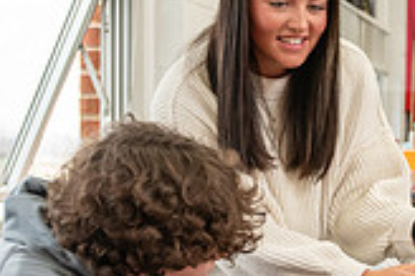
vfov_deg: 14.8
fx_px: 1059
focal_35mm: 92
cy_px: 186
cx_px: 296
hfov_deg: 22.0
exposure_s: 1/160
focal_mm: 26
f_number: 3.2
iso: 1000
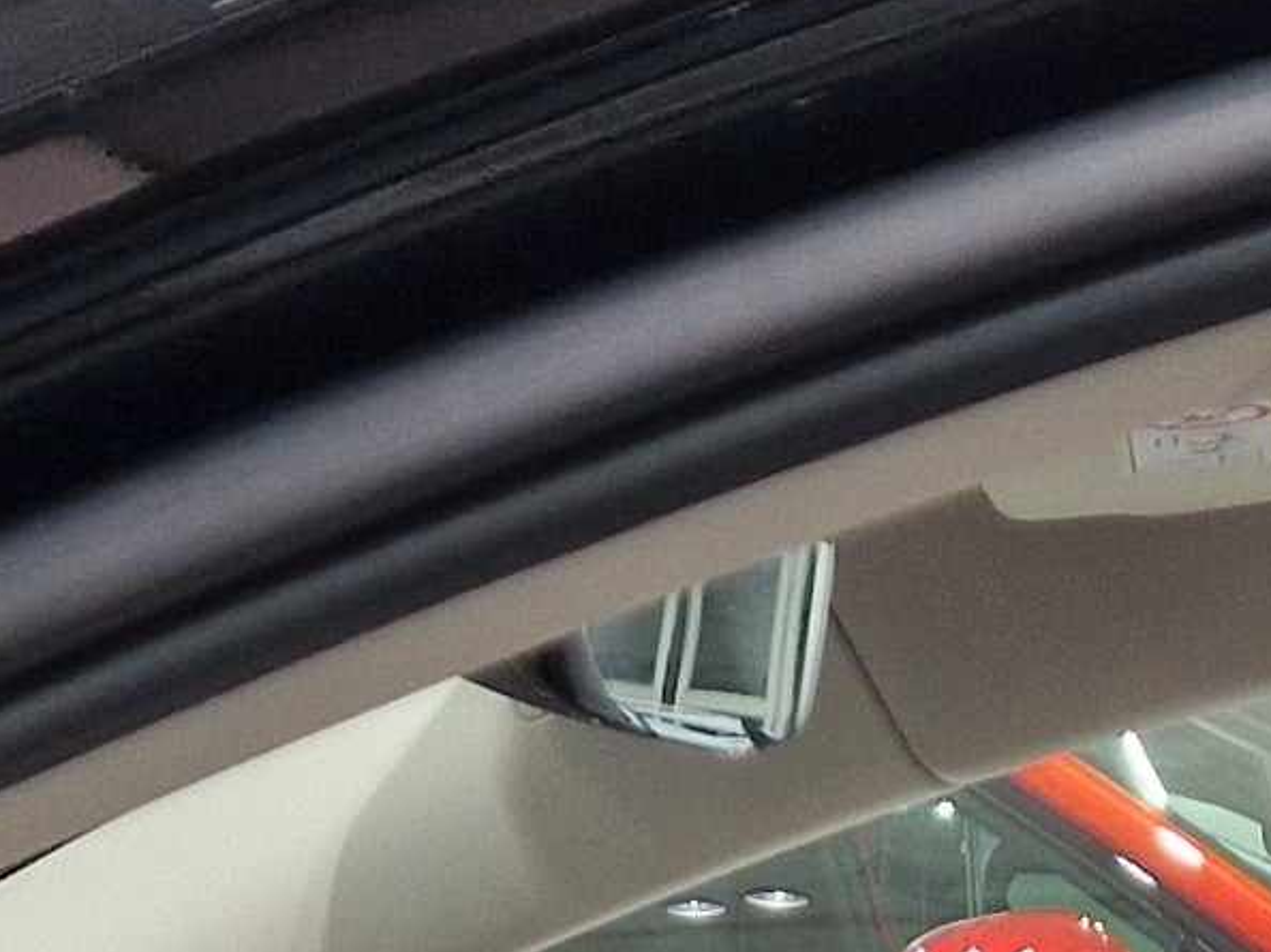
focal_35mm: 155
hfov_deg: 12.7
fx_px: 5689
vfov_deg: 8.3
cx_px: 1044
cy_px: 2706
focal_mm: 5.4
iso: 160
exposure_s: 1/100
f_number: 1.8
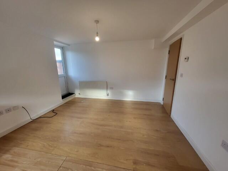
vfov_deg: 89.9
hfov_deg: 106.2
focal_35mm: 13
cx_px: 114
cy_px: 86
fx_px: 86
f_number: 2.2
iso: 100
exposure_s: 1/50
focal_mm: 1.74
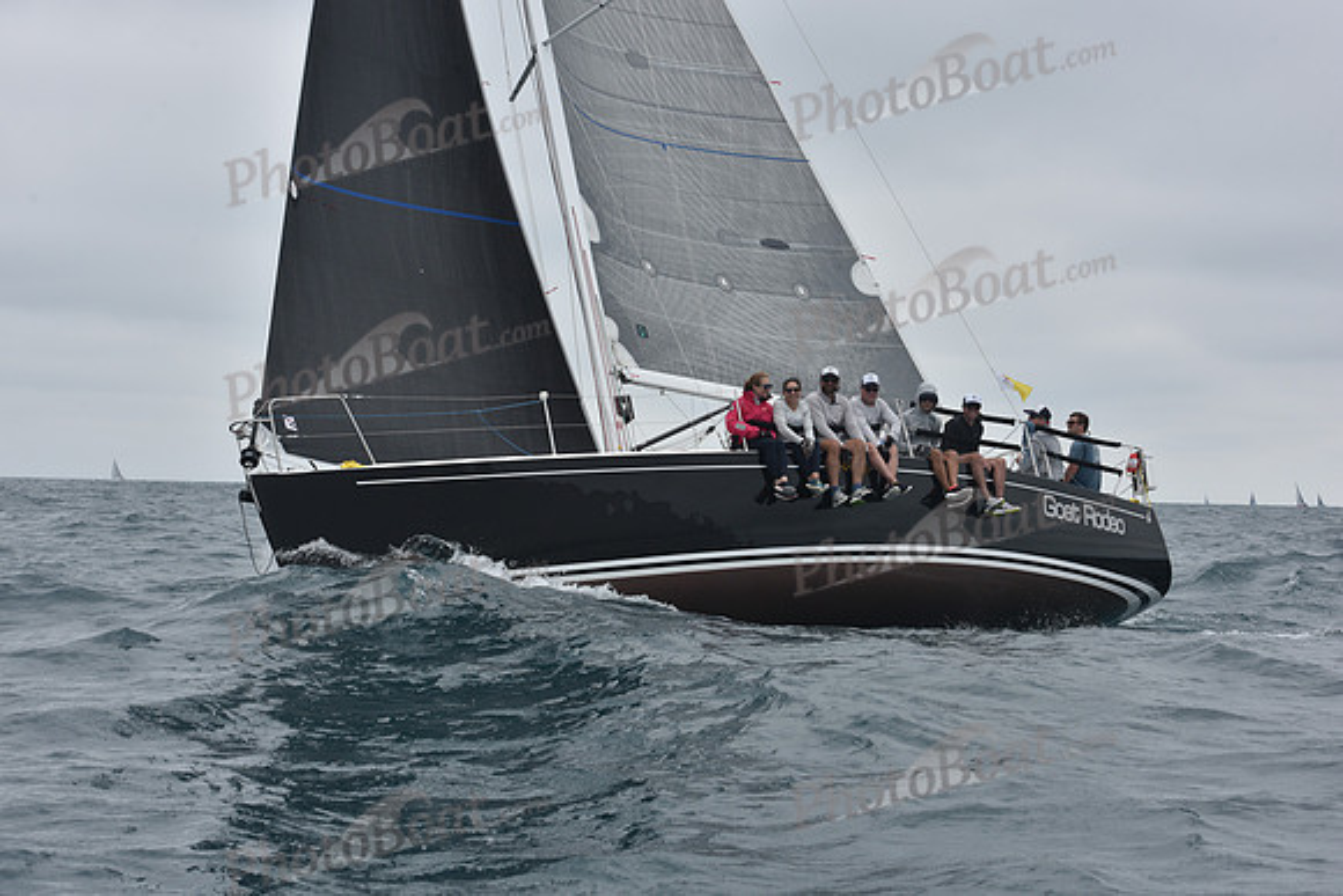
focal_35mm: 70
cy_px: 448
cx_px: 672
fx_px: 2612
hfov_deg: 28.8
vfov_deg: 19.5
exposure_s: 1/800
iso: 250
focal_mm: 70
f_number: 9
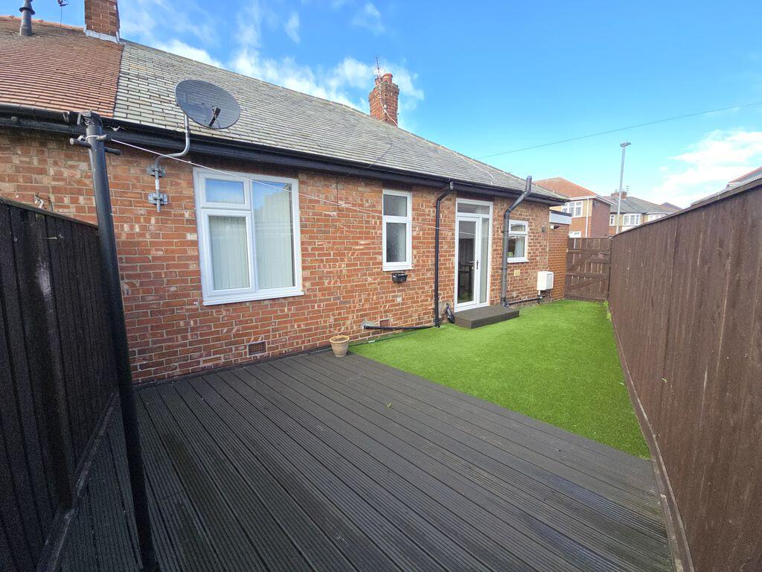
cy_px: 286
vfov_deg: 89.9
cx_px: 381
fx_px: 286
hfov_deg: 106.2
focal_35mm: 13
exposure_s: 1/719
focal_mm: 2.2
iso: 80
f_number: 2.2
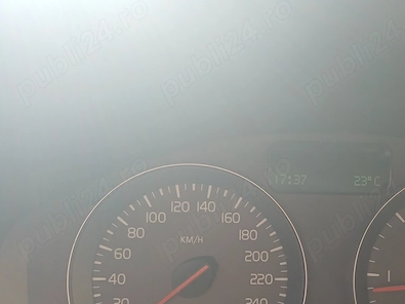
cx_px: 297
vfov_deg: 37.0
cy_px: 218
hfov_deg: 47.4
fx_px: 444
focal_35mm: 38
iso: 80
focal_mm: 4.65
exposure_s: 1/120
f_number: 1.8
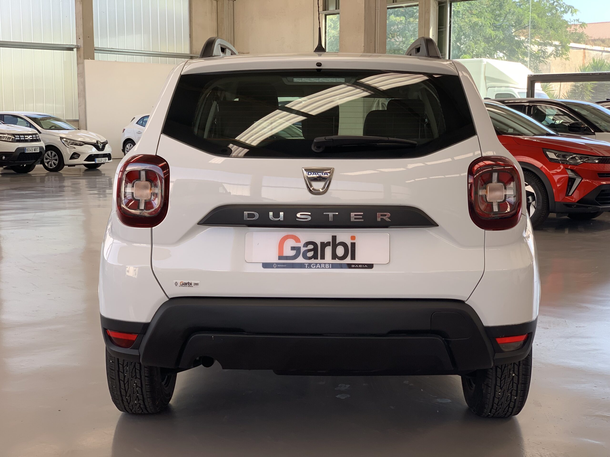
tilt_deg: -6.9
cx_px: 305
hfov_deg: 36.8
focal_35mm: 52
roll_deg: -1.5
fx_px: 916
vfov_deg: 28.0
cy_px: 228
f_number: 2.4
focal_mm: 6
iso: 16
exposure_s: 1/72
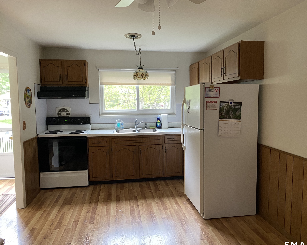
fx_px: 254
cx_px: 166
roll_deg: +0.8
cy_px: 124
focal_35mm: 28
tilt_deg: -4.6
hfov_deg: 62.1
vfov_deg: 51.5
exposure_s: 1/60
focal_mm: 4.25
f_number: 1.8
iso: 250
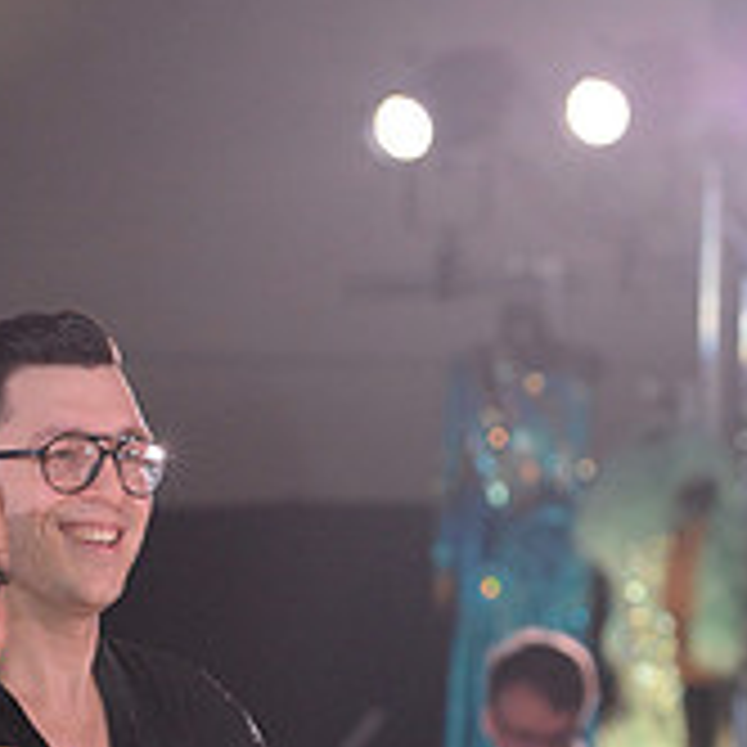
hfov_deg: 3.5
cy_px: 1260
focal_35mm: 504
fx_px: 12305
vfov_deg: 3.5
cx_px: 47
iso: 3200
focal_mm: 170
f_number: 9
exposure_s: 1/250
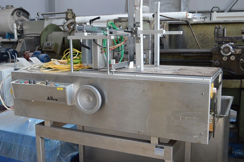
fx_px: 264
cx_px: 122
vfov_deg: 34.1
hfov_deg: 49.6
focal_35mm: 39
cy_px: 81
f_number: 5.6
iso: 400
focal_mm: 26
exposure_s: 1/60
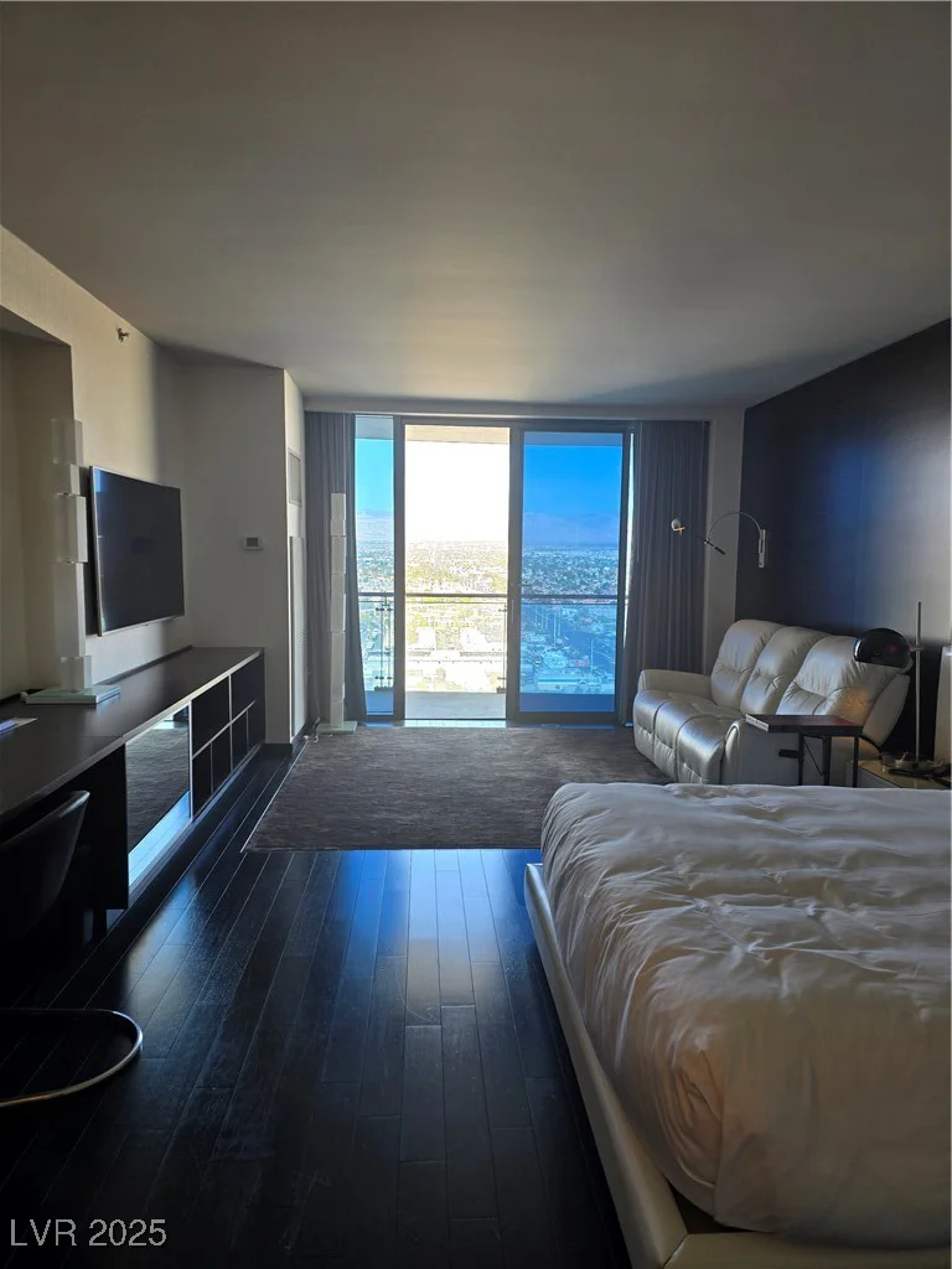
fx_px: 843
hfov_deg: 58.9
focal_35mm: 23
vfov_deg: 73.9
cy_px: 634
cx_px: 476
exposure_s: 1/120
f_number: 1.7
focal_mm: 6.3
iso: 25
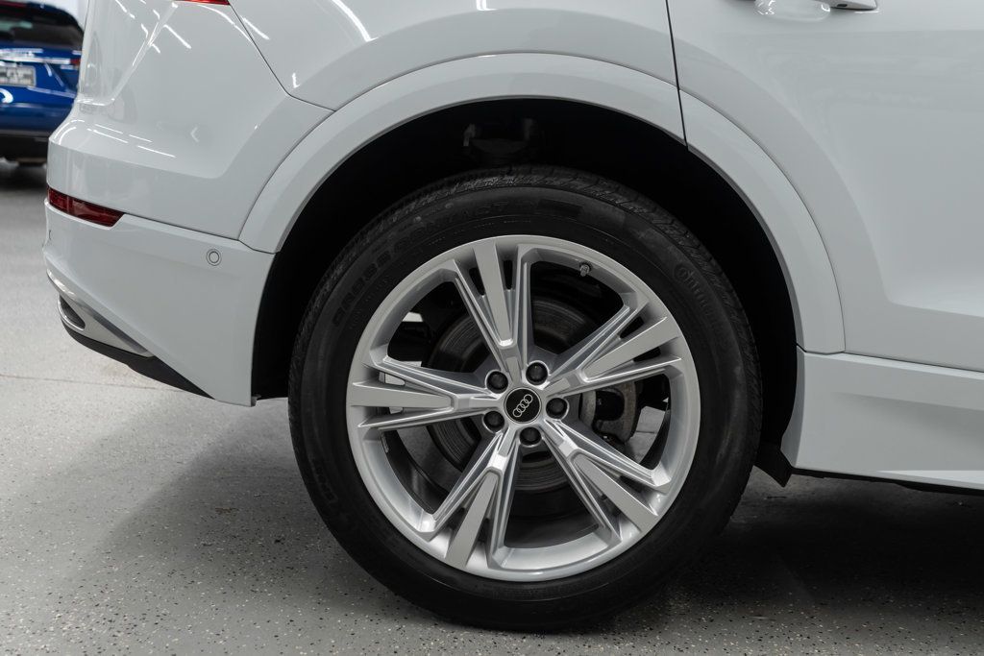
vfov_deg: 31.9
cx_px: 492
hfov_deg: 46.4
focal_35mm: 42
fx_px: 1148
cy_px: 328
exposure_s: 1/50
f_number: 3.2
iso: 200
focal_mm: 28
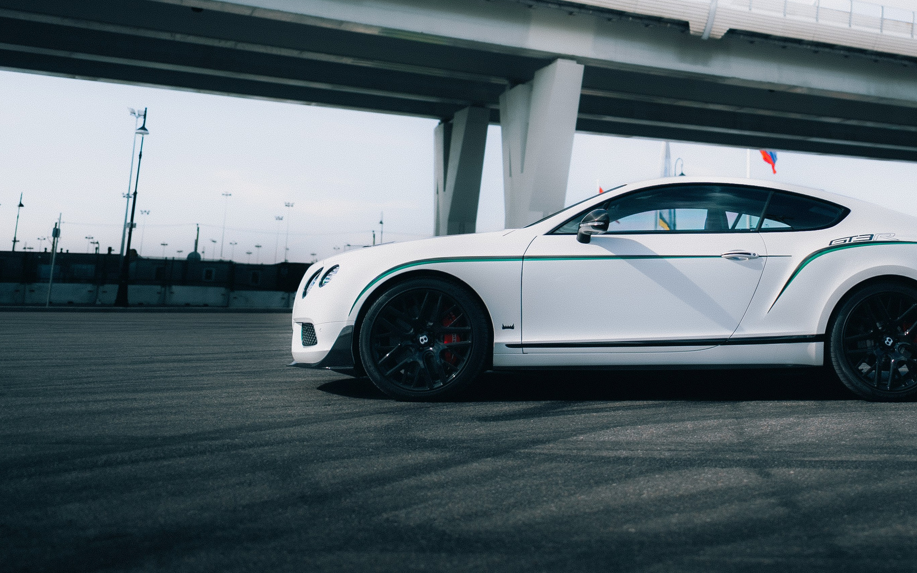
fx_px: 950
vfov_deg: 32.8
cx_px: 675
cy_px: 127
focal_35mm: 38
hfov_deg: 49.7
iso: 125
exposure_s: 1/2000
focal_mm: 24
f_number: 1.4
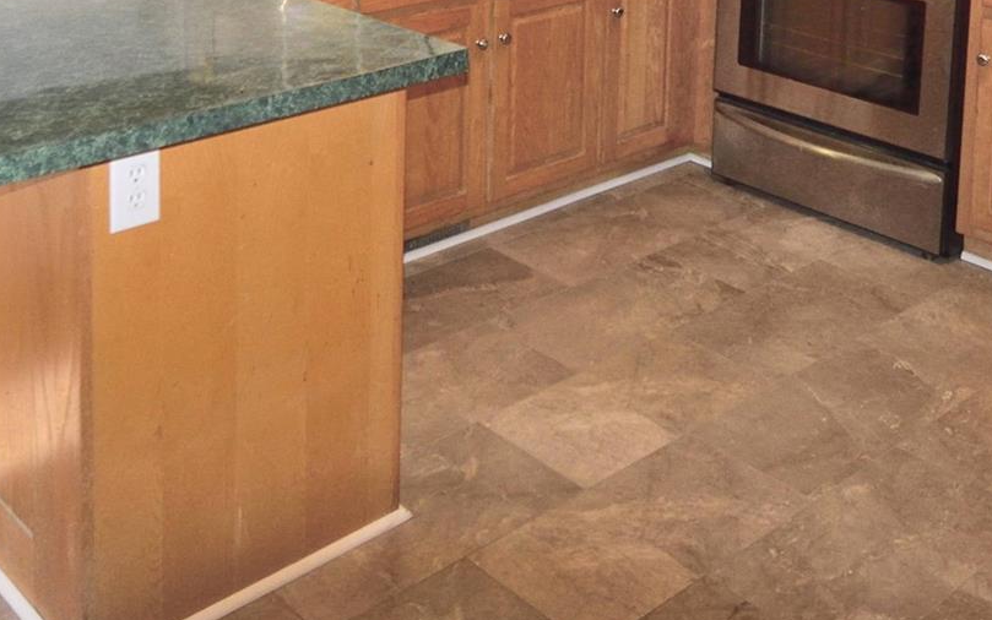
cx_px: 478
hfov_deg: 40.1
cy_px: -155
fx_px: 1360
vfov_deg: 23.2
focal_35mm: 50
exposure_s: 1/60
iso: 400
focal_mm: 13
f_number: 4.8
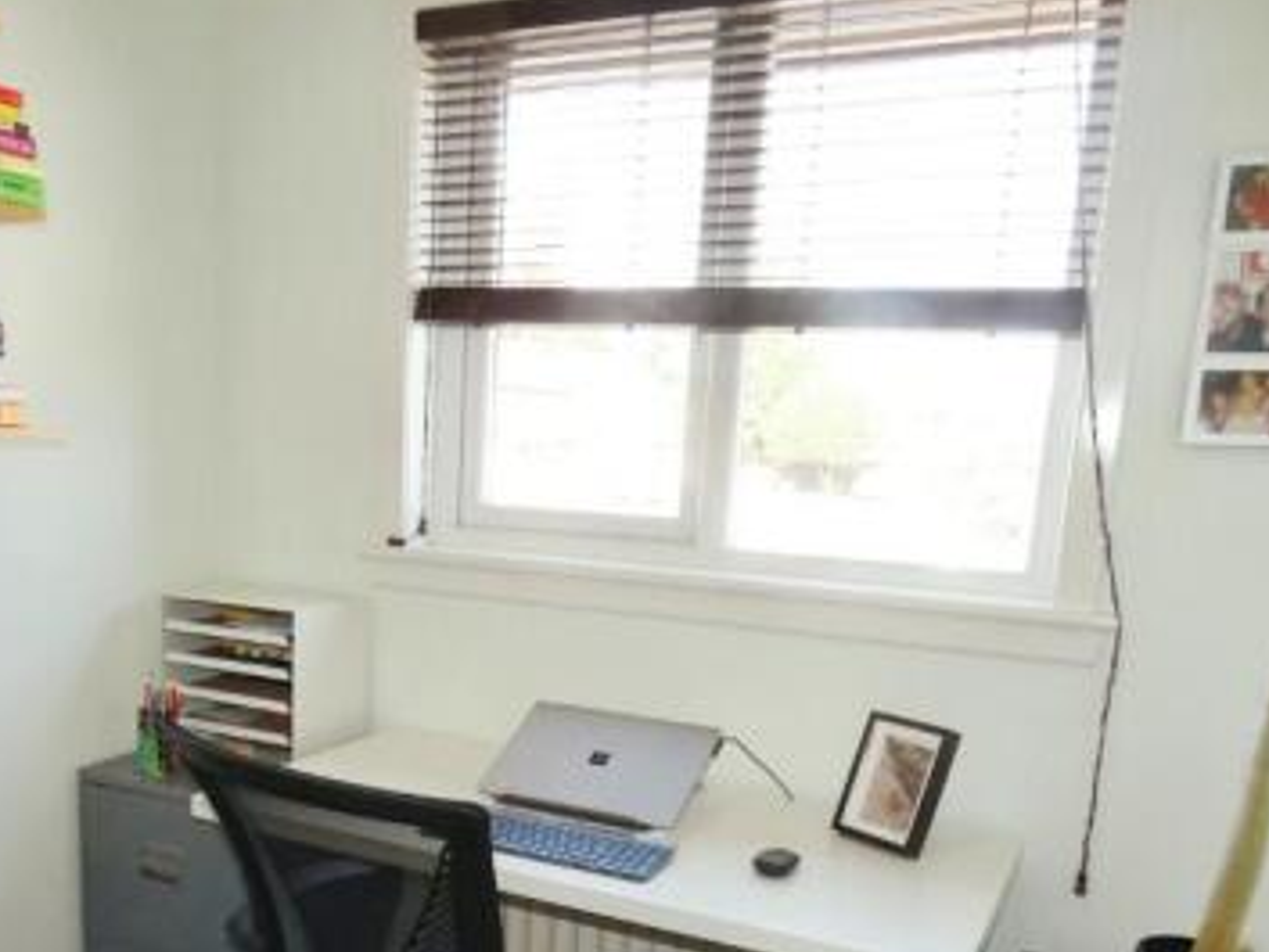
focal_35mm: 33
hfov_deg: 54.8
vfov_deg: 41.8
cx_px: 491
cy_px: 706
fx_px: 1210
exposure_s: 1/60
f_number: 2.8
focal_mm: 3.6
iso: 80
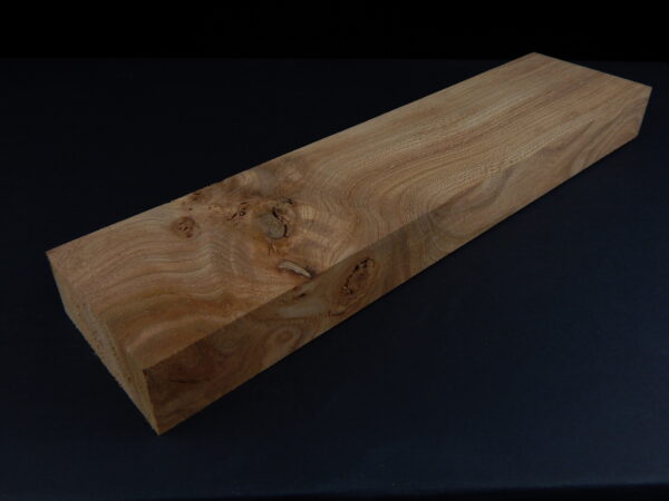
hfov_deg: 58.4
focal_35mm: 31
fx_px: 599
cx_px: 334
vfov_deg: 45.4
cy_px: 250
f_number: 3.2
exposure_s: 1/200
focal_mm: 5.6
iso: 125
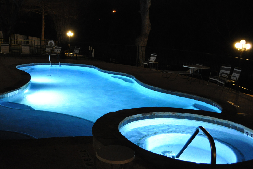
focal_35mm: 30
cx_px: 126
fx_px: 211
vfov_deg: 43.6
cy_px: 84
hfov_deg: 61.9
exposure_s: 1/10
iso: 1600
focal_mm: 20
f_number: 3.8
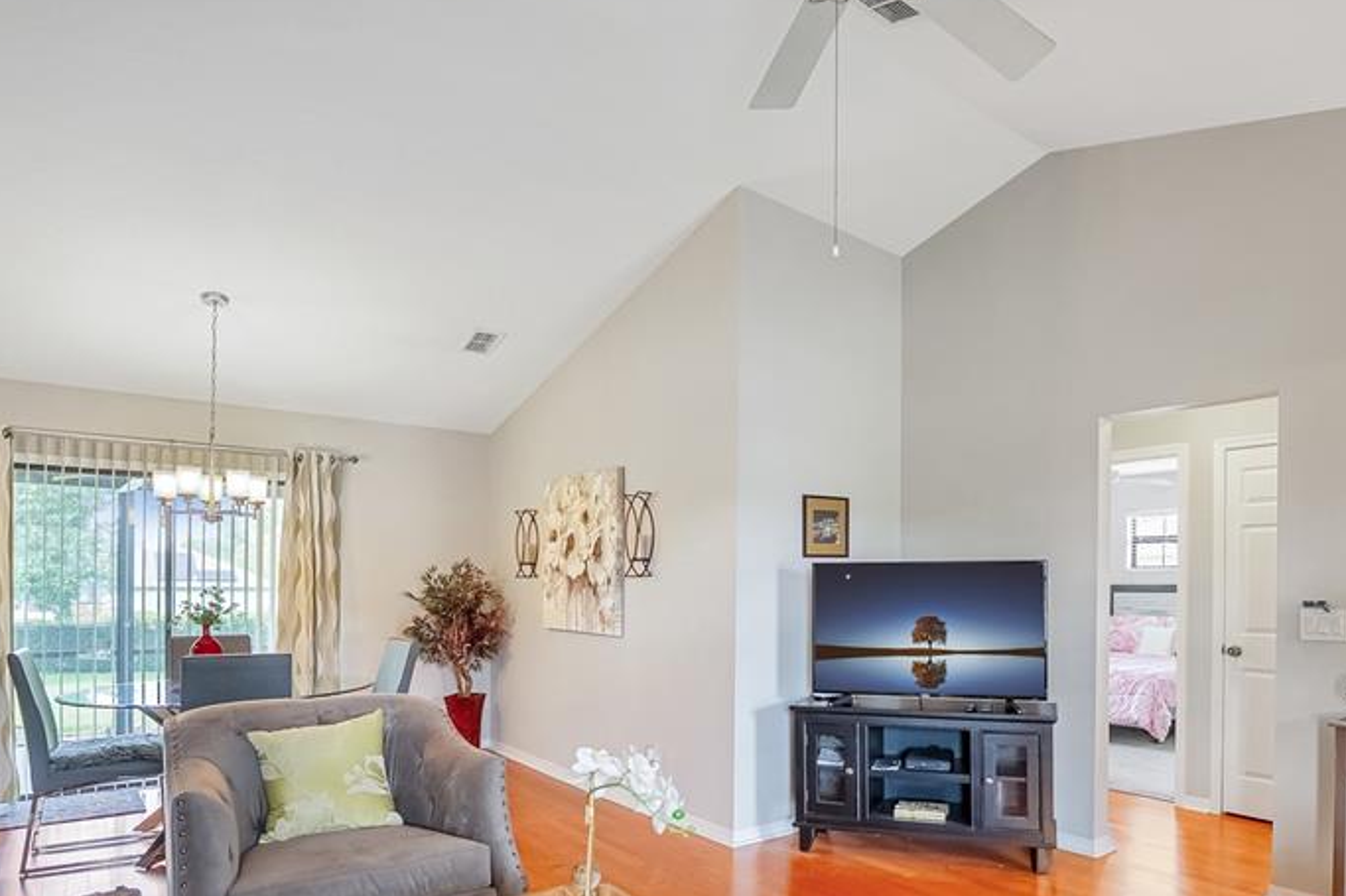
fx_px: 785
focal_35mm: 21
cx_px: 788
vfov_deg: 58.4
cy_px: 580
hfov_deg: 80.5
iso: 1250
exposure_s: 1/1000
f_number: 4.5
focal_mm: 14
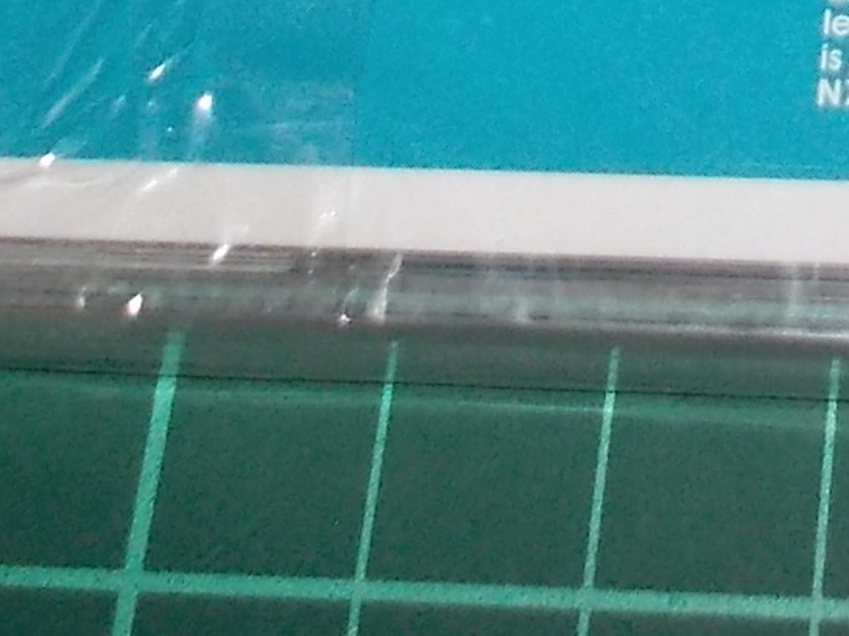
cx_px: 1050
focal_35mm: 121
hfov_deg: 15.6
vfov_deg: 11.3
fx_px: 2966
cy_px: -561
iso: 200
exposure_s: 1/30
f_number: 3.3
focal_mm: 4.1
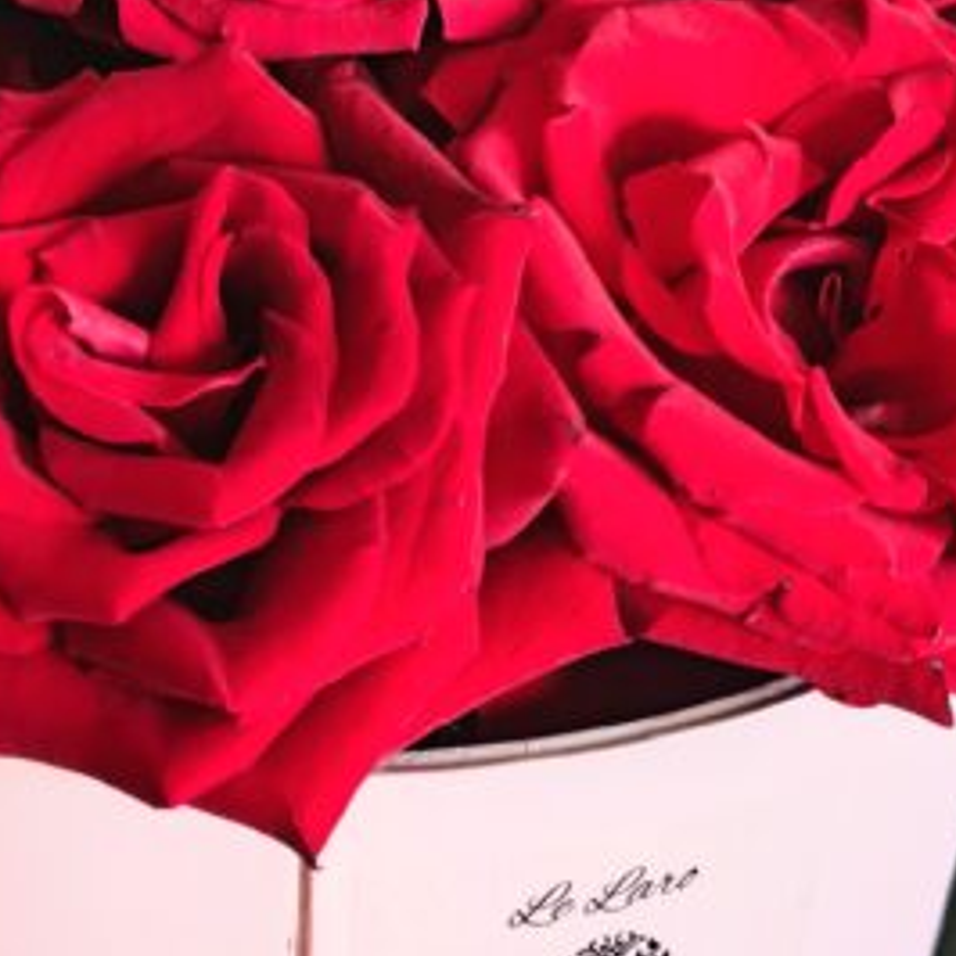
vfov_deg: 24.9
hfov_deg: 24.7
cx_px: 241
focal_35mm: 69
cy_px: 622
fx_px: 2156
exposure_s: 1/33.4
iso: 800
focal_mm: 4.84
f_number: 1.8
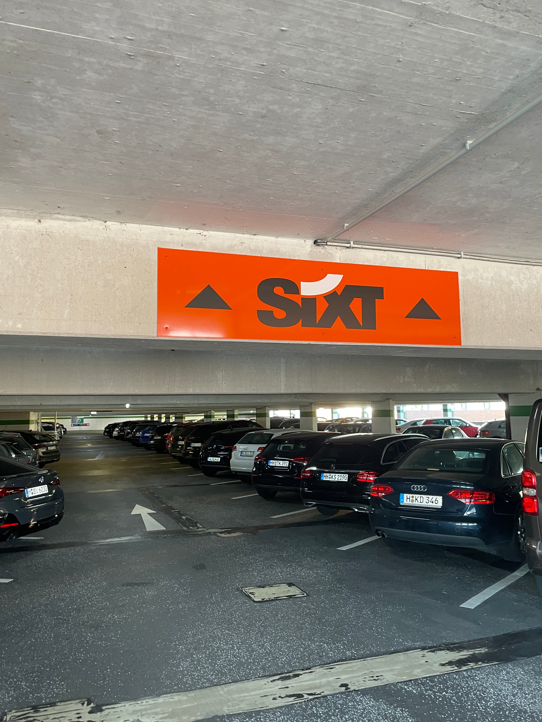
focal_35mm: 27
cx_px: 270
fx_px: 564
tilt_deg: +5.4
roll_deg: +1.4
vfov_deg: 65.3
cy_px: 354
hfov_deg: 51.4
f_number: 1.6
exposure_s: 1/50
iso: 125
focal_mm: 4.2
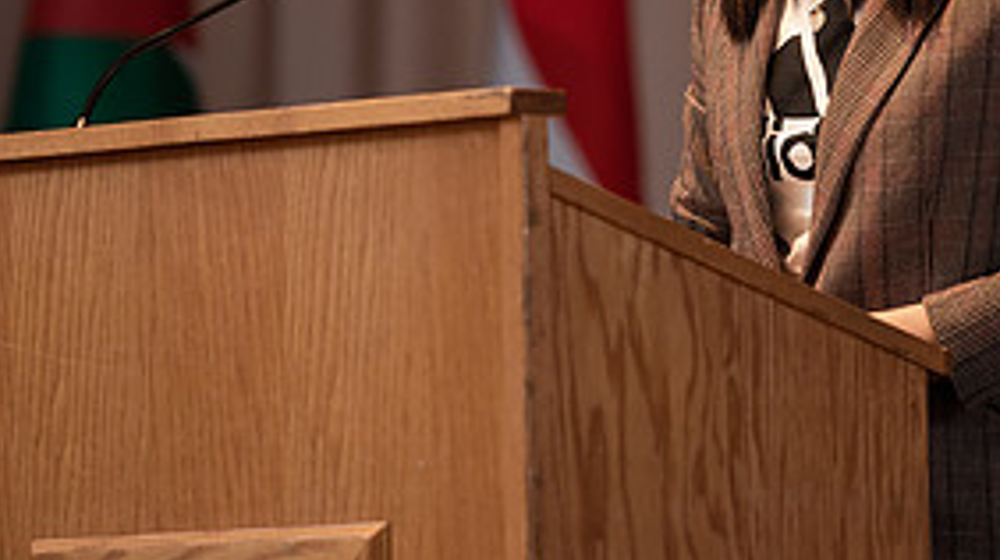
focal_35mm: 356
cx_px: 723
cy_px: -73
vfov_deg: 3.4
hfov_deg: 6.1
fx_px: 9431
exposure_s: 1/200
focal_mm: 165
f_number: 3.2
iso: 1250
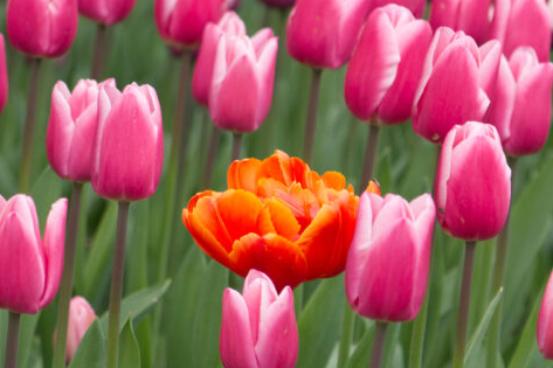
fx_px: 1704
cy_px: 190
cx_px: 262
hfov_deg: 18.4
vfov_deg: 12.3
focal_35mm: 111
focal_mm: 105
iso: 100
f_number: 4
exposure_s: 1/400
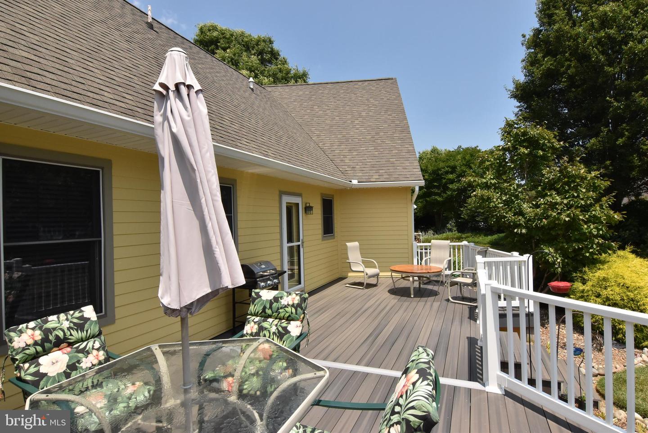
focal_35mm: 18
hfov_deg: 90.0
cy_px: 216
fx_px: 324
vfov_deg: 67.5
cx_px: 324
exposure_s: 1/800
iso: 800
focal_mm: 12
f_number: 16
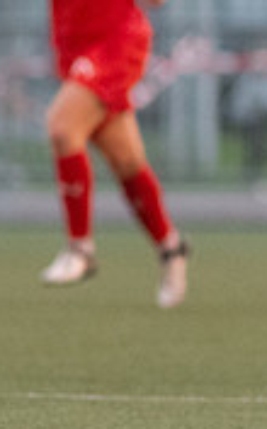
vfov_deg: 1.2
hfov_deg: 0.7
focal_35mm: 1825
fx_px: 21335
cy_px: 177
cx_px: 805
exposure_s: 1/1000
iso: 5000
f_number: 3.2
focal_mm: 300
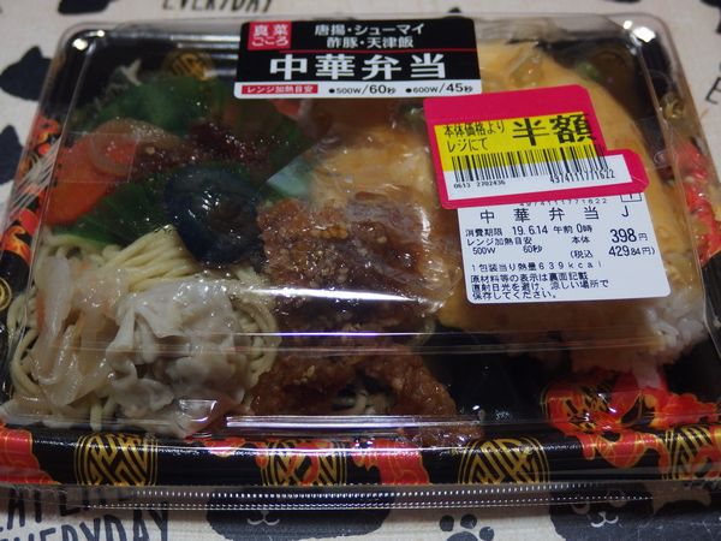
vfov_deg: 34.3
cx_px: 360
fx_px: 875
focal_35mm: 42
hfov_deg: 44.8
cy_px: 270
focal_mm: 7.5
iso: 400
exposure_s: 1/40
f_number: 2.1
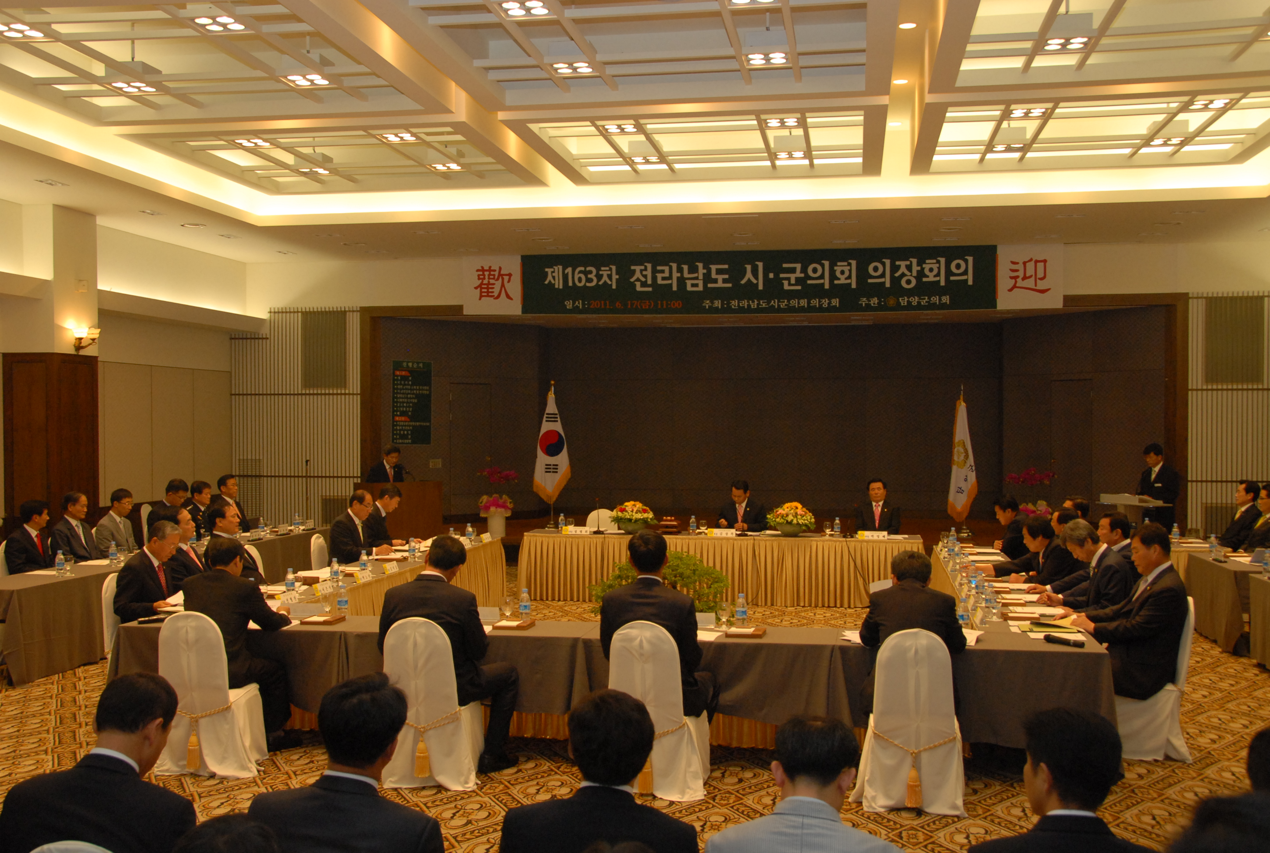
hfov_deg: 53.0
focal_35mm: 36
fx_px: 1273
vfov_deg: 37.0
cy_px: 426
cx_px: 635
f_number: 6.3
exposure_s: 1/60
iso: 640
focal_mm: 24
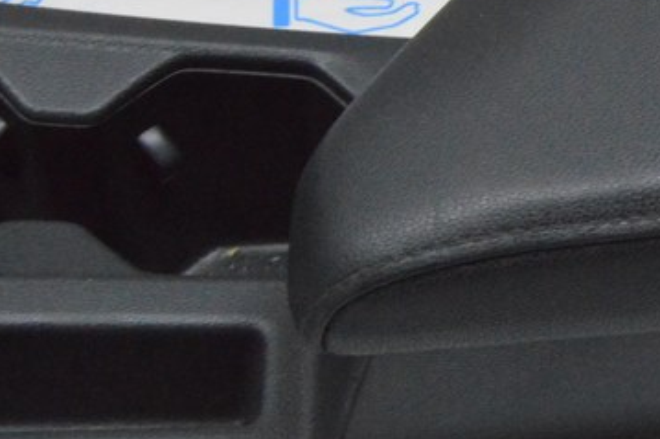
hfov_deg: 19.4
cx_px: 936
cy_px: -19
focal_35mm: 94
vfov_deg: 14.3
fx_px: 1722
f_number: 20
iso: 6400
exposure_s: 1/20
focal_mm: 22
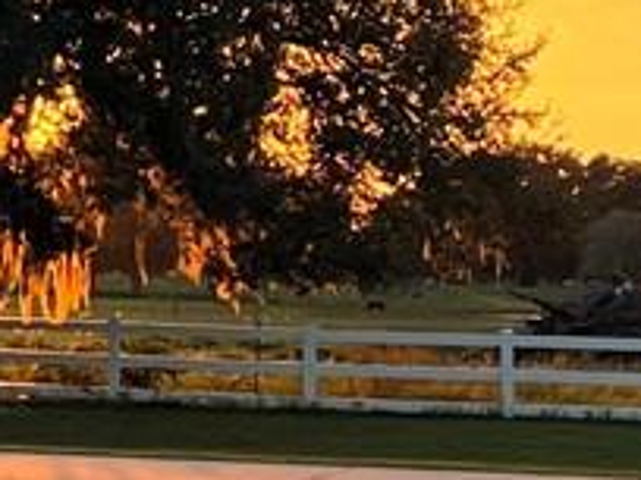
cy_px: -82
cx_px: -418
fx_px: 3778
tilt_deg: +4.6
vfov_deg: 7.2
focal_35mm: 204
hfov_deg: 9.3
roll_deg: -0.8
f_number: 1.5
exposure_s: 1/1488
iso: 50
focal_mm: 5.7
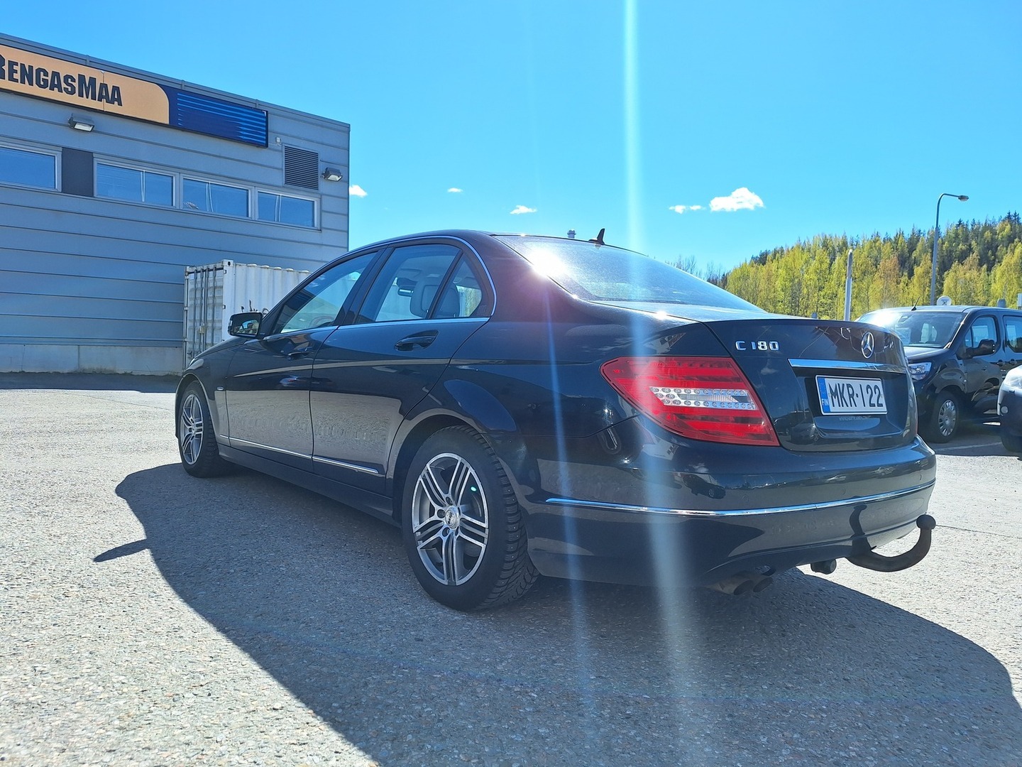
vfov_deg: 58.9
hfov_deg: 73.9
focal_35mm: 23
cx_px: 511
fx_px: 679
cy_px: 384
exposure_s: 1/2141
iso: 40
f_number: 1.8
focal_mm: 5.54
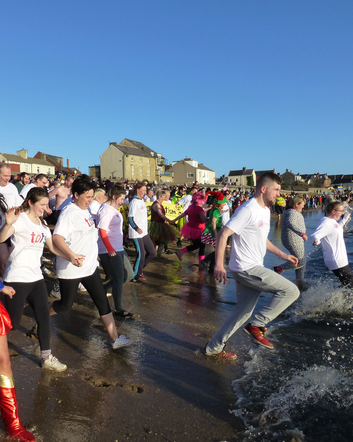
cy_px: 221
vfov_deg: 55.7
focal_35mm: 32
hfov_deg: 45.4
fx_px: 418
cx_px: 130
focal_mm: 4.3
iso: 160
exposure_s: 1/800
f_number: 4
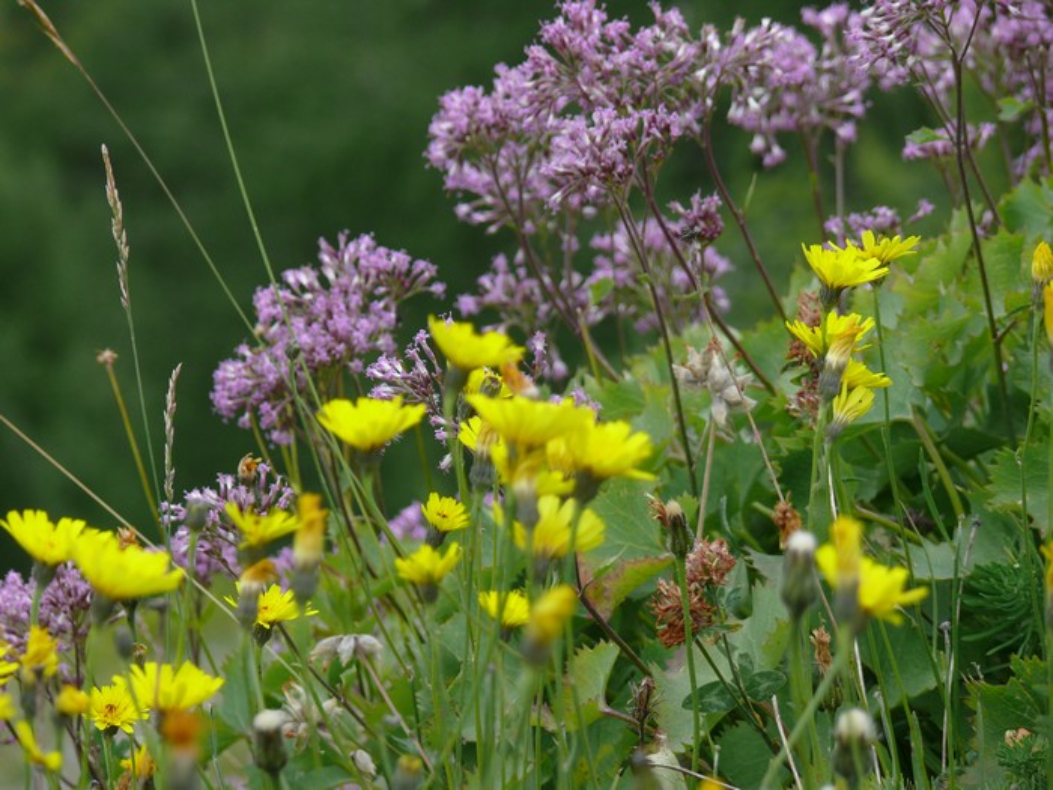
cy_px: 395
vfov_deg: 7.0
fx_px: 6449
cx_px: 526
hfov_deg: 9.3
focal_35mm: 212
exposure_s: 1/250
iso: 100
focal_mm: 44.9
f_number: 4.5
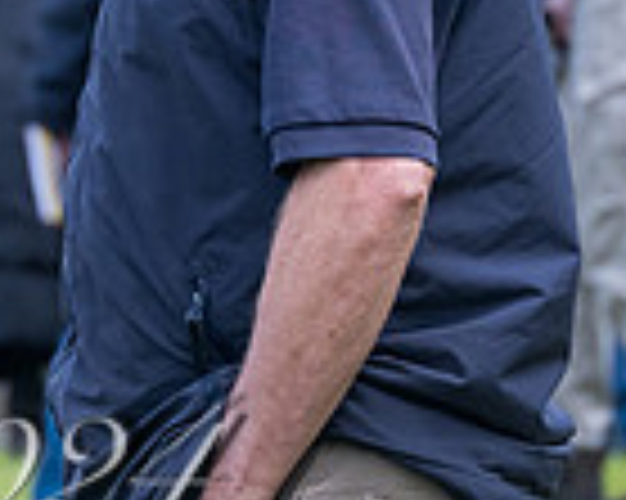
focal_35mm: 1046
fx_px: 19366
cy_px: 277
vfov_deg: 1.5
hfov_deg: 1.9
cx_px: 60
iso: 400
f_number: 5
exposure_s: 1/1250
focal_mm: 125
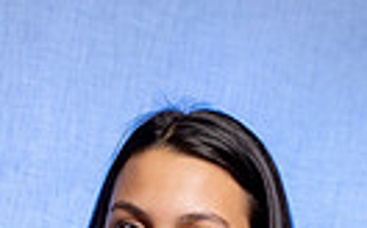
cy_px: 578
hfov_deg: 12.0
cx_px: 131
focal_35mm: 174
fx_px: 1737
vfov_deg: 7.0
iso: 100
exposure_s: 1/250
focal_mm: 50
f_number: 4.5
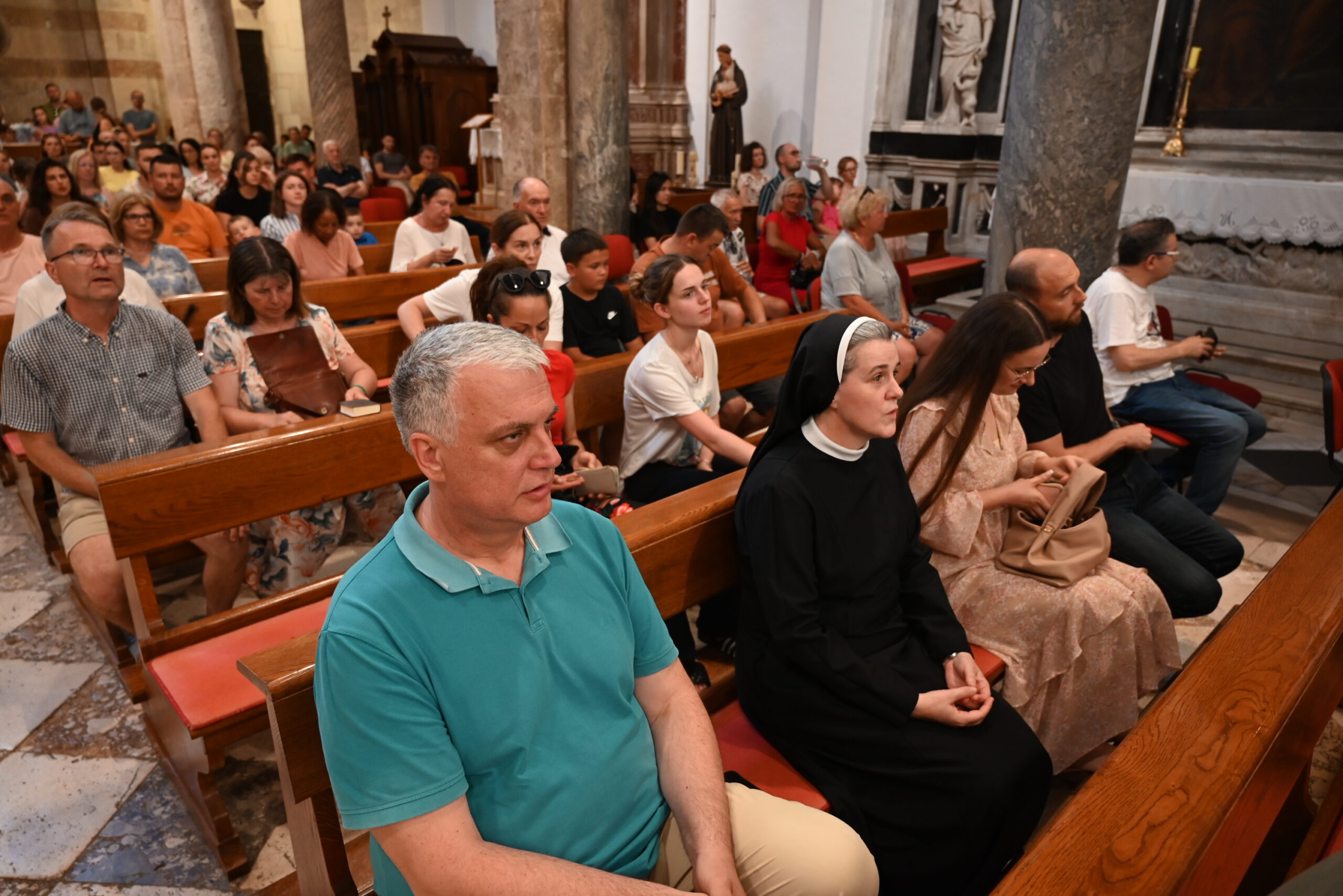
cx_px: 672
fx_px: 896
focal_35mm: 24
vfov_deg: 53.2
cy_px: 448
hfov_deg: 73.7
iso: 1600
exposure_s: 1/25
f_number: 4
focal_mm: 24
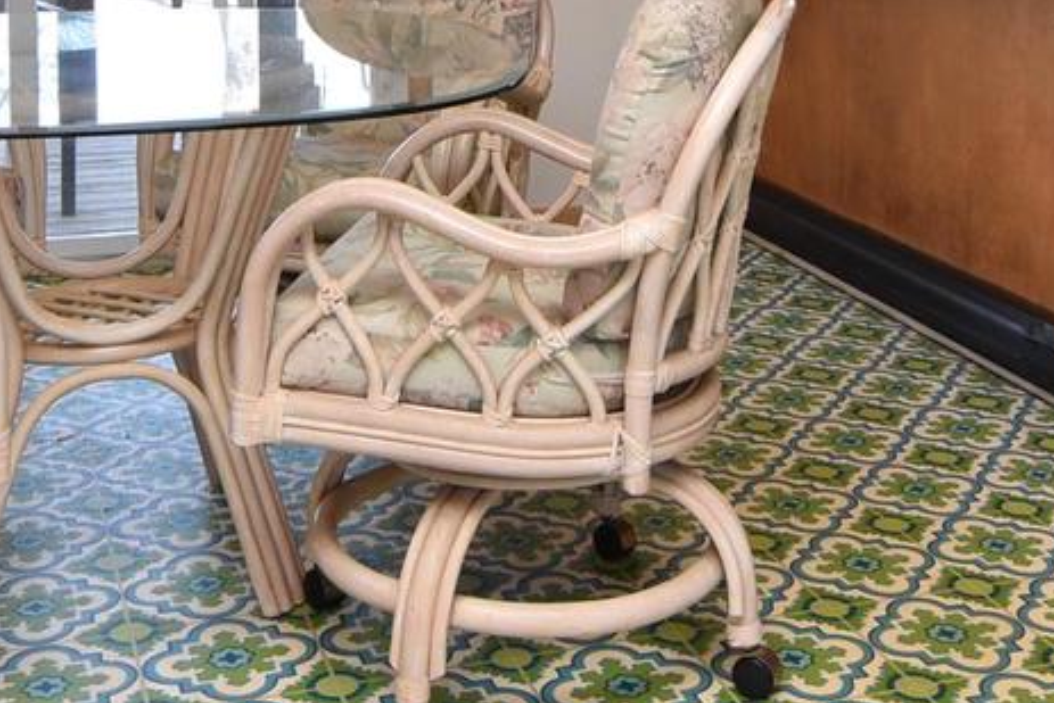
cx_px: 537
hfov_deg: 35.6
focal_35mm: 56
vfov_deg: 22.0
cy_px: -184
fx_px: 1640
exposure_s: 1/100
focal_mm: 12
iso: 800
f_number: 7.1
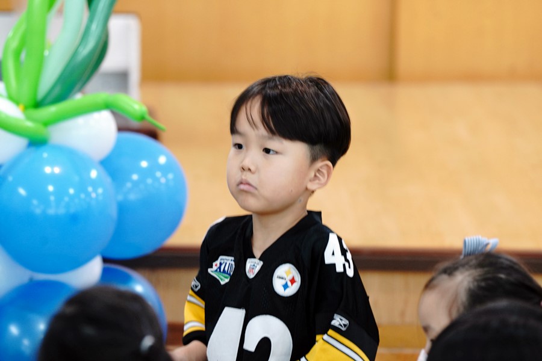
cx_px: 271
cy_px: 180
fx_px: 3011
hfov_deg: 10.3
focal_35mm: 200
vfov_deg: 6.9
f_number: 4.5
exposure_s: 1/125
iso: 2000
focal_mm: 200
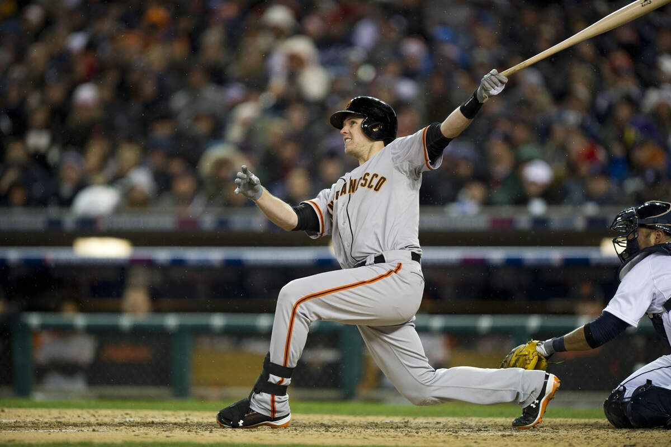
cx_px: 336
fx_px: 7452
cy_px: 224
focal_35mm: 400
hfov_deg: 5.2
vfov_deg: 3.4
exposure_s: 1/2000
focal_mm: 400
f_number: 2.8
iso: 3200
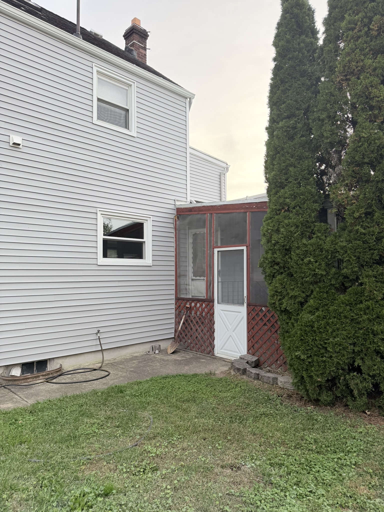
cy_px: 256
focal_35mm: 24
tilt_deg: +1.5
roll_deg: +1.3
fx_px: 355
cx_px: 192
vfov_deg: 71.6
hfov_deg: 56.8
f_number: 1.78
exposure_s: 1/708
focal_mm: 6.76
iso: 100
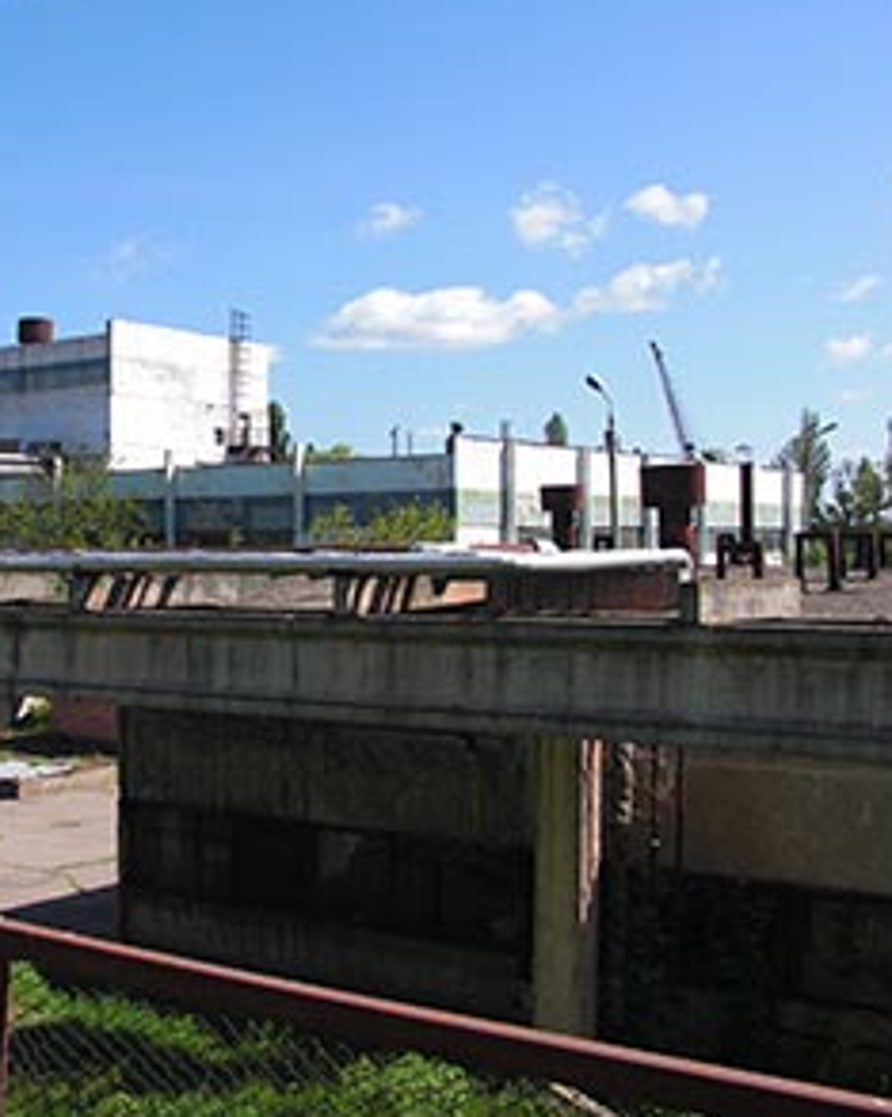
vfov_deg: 38.8
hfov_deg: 30.6
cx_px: 172
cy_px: 549
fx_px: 1586
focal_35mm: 48
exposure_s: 1/125
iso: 50
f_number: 7.9
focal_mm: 6.3
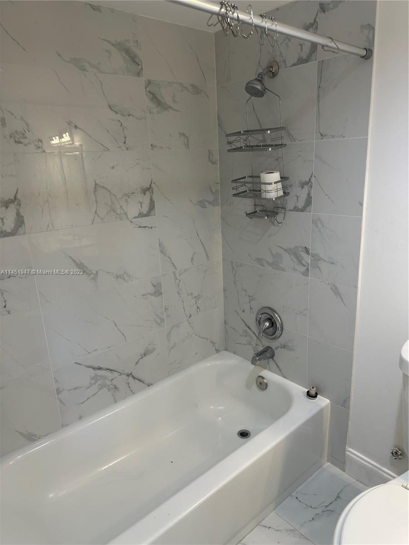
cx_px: 204
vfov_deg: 71.6
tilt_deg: -18.9
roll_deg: +2.9
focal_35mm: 24
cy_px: 272
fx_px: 378
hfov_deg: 56.8
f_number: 1.78
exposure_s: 1/120
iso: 80
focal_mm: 6.86
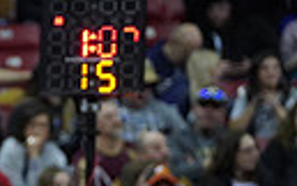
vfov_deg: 3.0
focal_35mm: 436
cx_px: -366
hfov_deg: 4.7
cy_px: 279
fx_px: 3534
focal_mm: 95
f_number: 2.8
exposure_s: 1/1250
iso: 6400
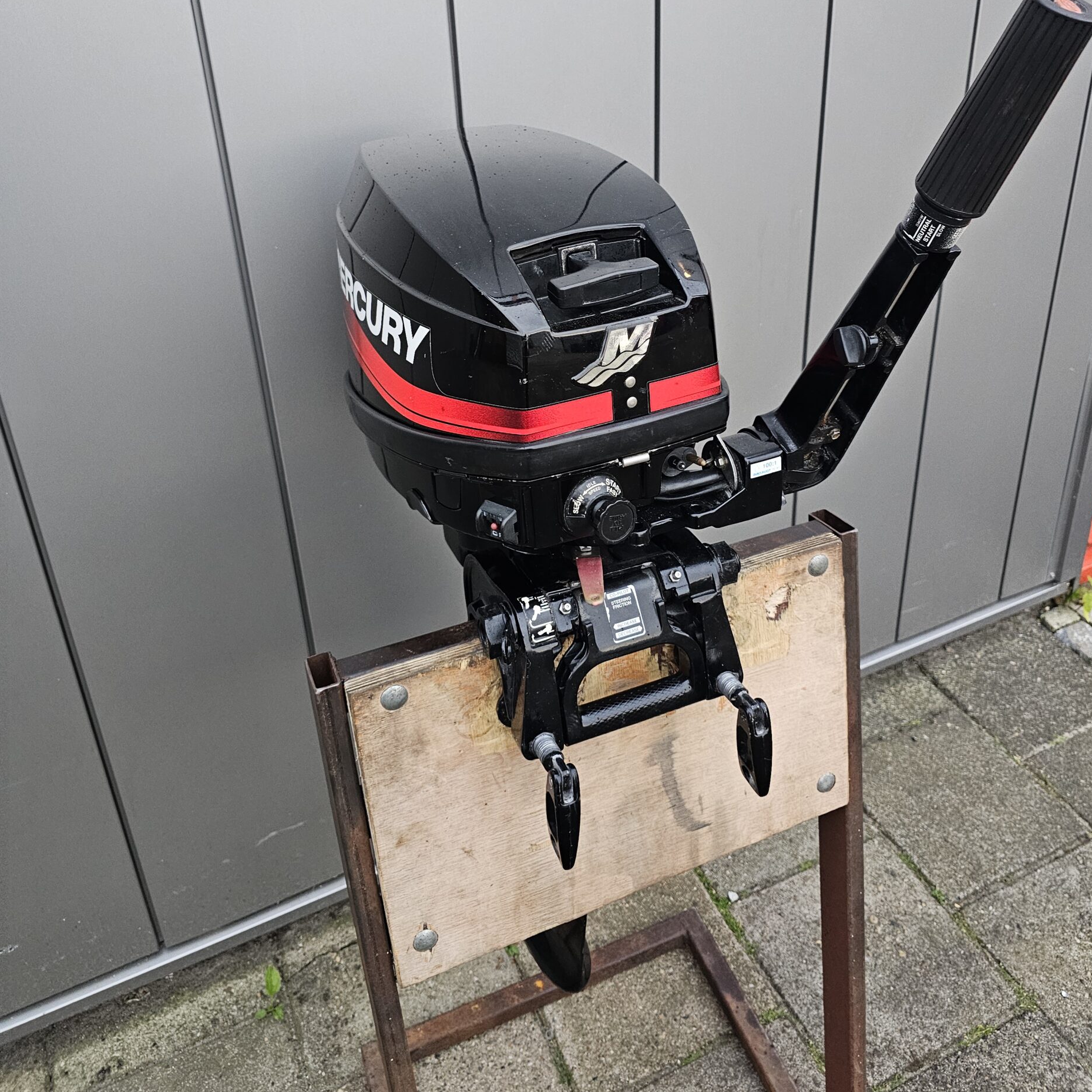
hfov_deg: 57.3
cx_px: 553
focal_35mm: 28
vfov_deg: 55.9
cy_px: 351
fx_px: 999
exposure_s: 1/200
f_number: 1.7
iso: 320
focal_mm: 6.3
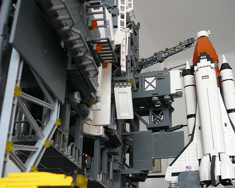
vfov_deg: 32.7
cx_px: 118
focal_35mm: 46
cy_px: 105
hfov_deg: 40.3
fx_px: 320
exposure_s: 1/50
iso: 100
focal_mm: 5.2
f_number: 2.8
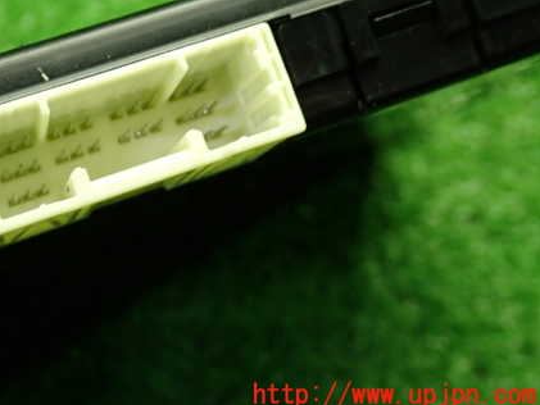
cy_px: 123
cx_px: 158
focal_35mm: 67
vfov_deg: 21.8
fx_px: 1045
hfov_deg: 28.7
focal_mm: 8.4
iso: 500
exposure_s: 1/50
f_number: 3.1
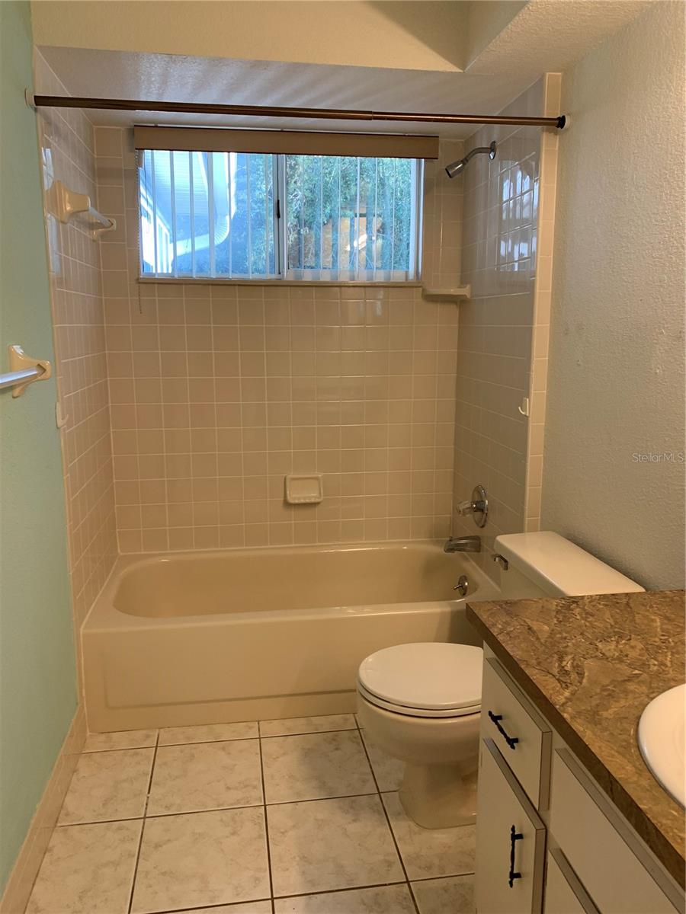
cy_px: 457
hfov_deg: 53.1
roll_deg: -0.7
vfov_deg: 67.3
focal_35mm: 26
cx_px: 343
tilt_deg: -7.8
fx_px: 687
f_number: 1.8
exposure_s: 1/60
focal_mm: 4.25
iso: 50
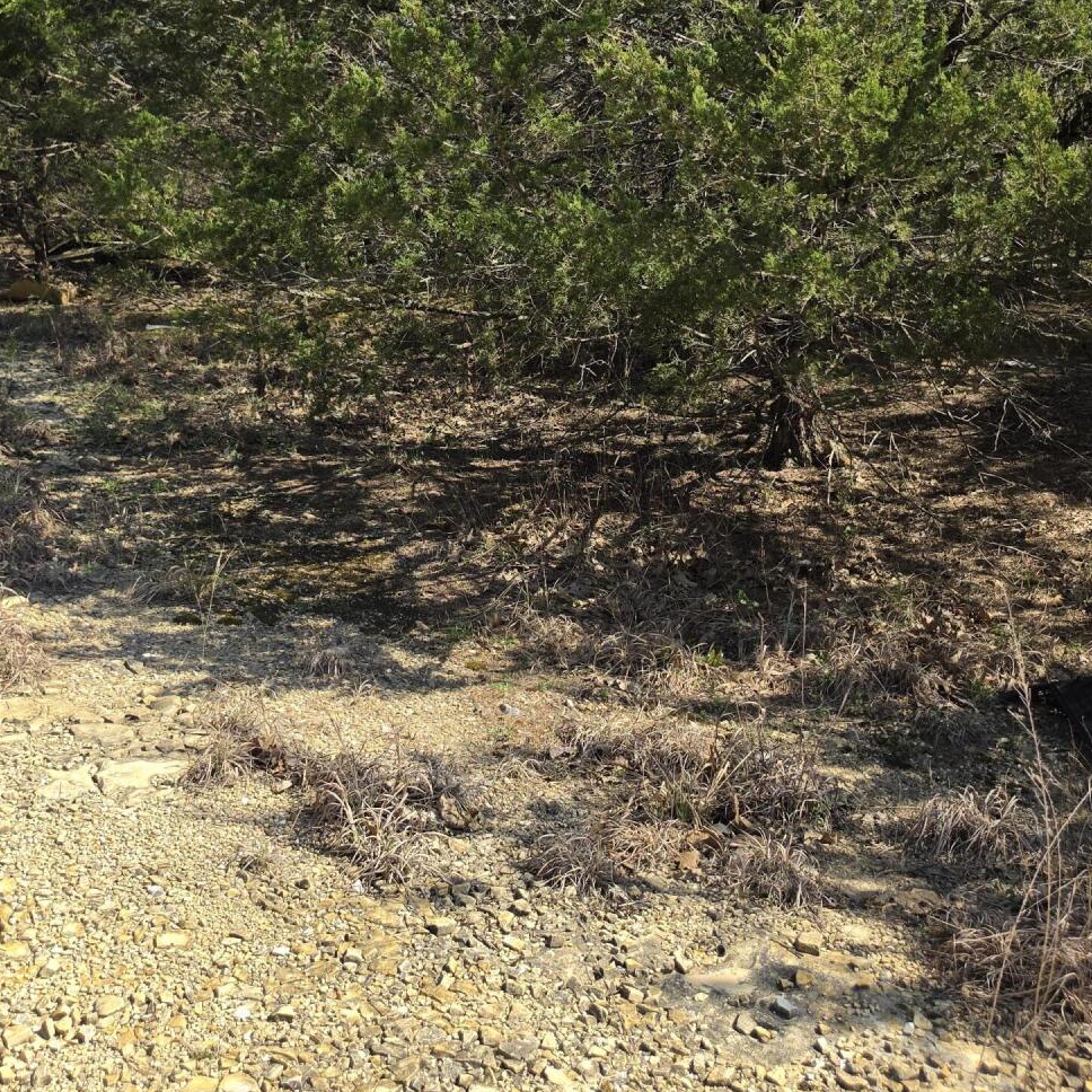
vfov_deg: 37.3
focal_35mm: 42
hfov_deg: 39.9
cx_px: 461
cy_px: 102
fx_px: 1499
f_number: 1.4
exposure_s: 1/4055
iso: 64
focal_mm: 6.5
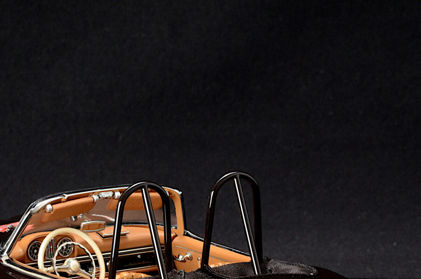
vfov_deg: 6.1
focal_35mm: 224
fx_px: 2614
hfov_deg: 9.2
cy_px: 248
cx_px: 123
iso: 1000
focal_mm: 70
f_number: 18
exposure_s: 1/3
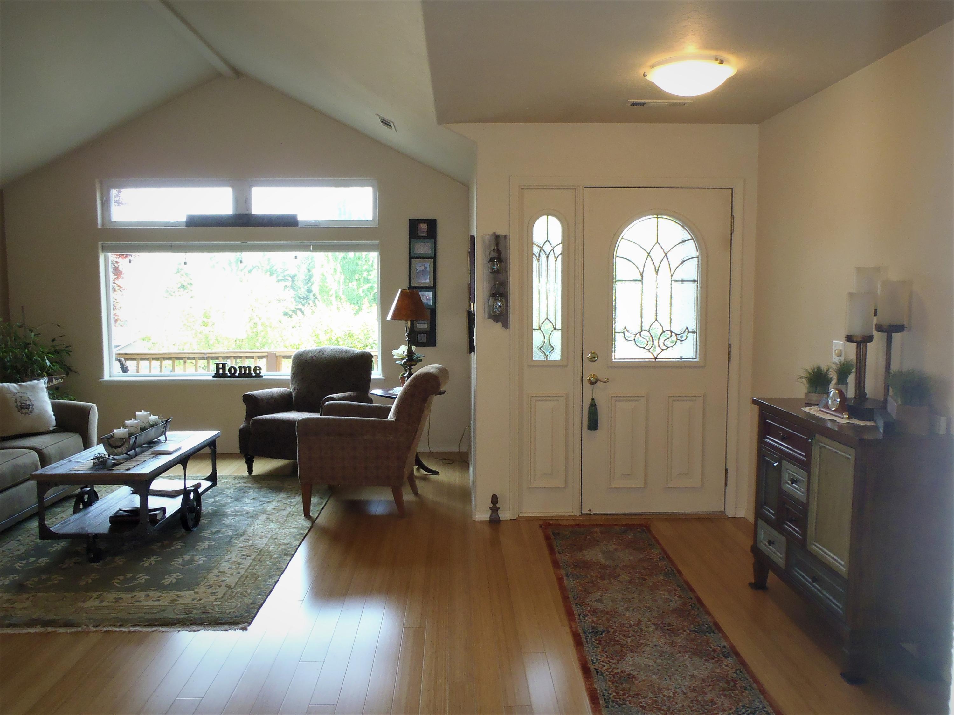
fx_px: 772
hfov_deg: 63.4
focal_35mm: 28
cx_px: 477
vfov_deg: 49.7
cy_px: 358
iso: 200
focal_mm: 5
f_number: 3.9
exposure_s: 1/30
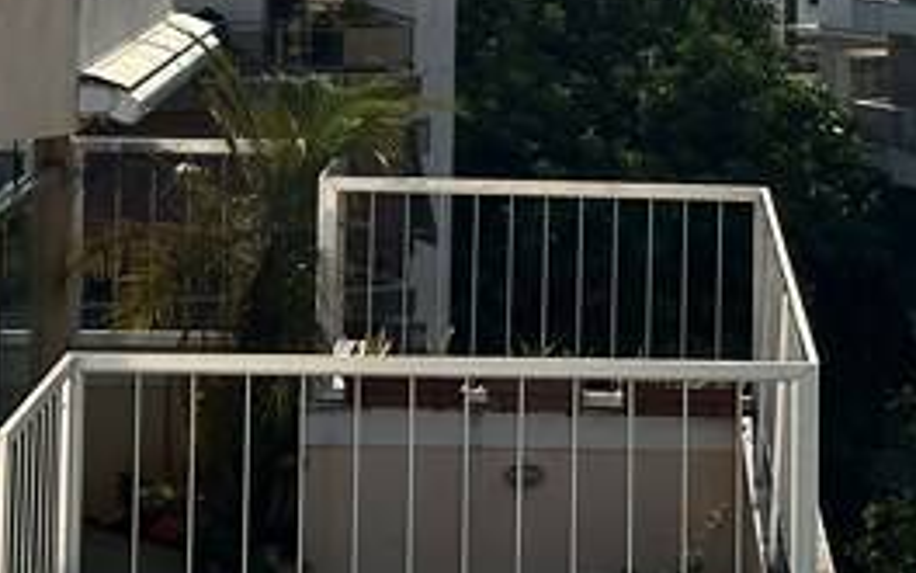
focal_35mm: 154
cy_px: -403
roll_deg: -1.2
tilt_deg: +1.6
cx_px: 621
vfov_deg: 8.3
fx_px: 3844
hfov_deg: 13.6
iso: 64
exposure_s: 1/15873
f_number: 1.78
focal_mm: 6.86
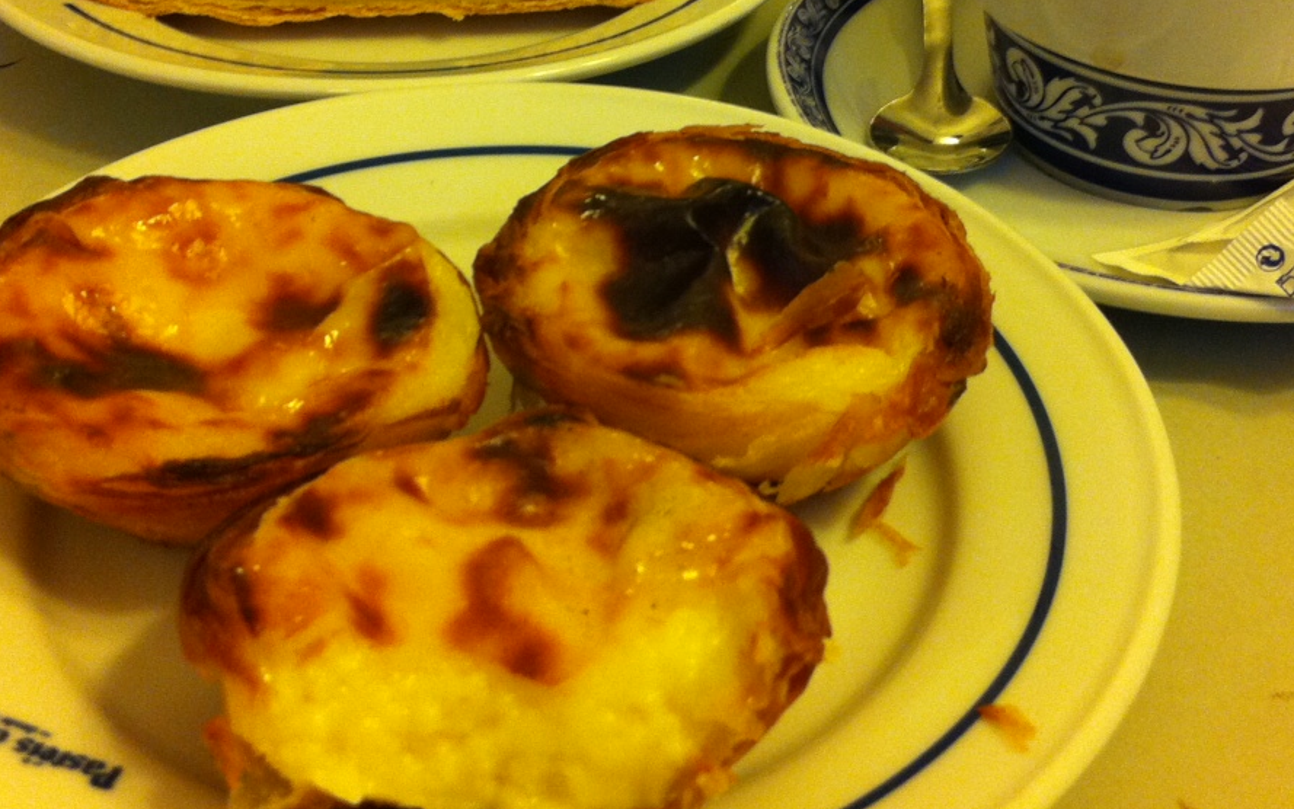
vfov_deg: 23.8
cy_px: 208
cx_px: 697
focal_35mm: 54
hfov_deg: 37.5
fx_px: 1905
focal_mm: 3.85
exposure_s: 1/15
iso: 160
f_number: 2.8
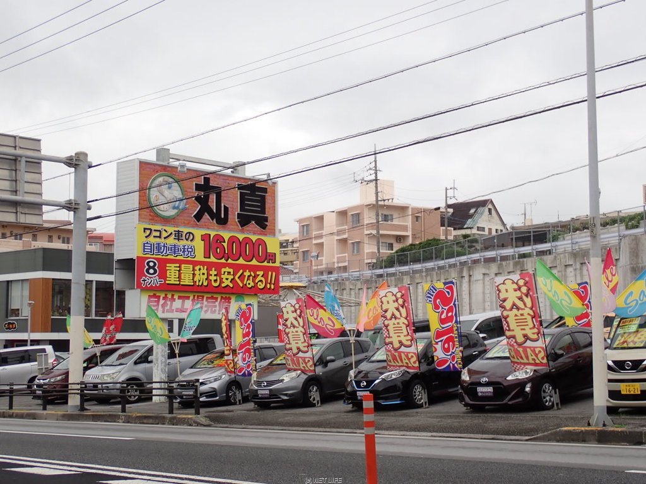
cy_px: 242
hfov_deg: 38.9
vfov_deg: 29.7
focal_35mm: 49
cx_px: 323
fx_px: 914
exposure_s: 1/200
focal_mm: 8.99
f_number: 4.5
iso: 100
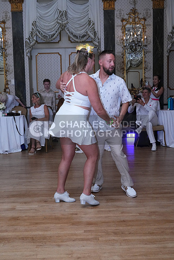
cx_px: 87
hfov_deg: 29.9
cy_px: 130
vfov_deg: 43.6
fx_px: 326
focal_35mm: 45
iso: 5000
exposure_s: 1/200
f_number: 8
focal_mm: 45
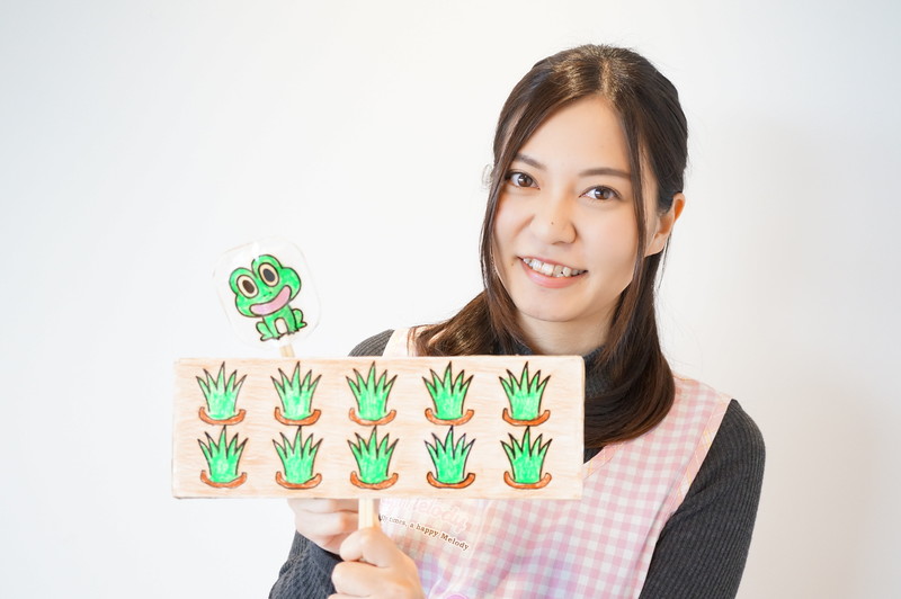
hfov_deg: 43.6
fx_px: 1125
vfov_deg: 29.8
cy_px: 300
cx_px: 450
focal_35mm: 45
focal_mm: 30
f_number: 4
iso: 1250
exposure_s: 1/160
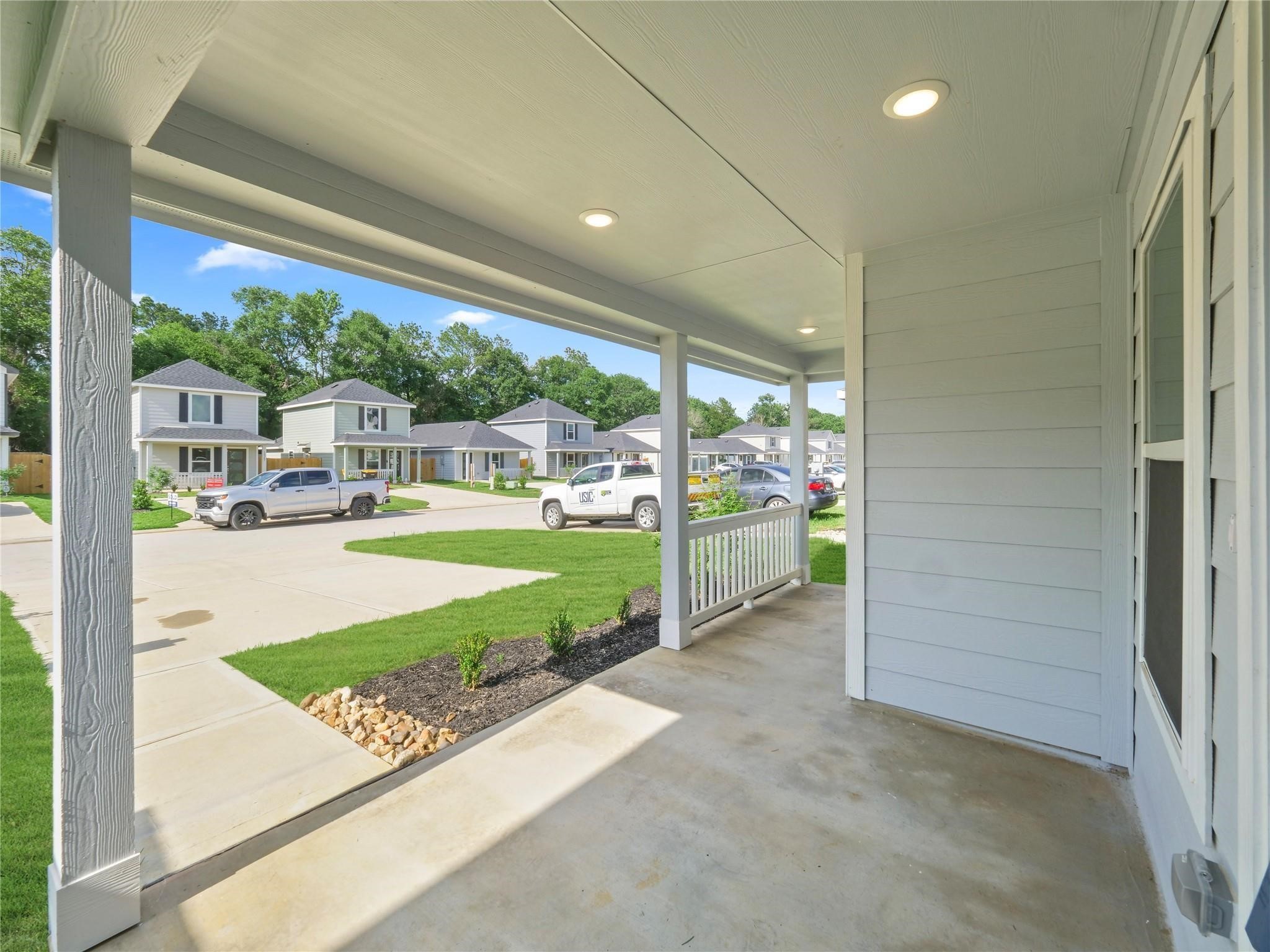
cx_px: 635
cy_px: 476
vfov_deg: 85.7
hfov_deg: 102.1
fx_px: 514
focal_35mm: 14
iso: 200
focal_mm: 7
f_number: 10
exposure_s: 1/60
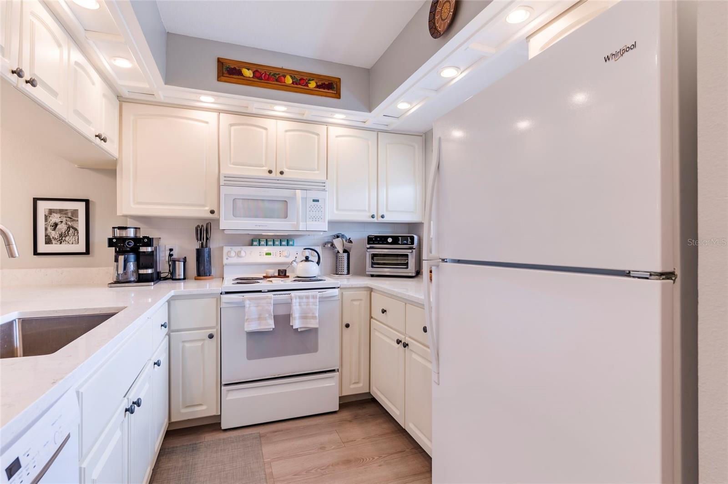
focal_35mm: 18
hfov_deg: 91.7
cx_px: 364
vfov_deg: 68.8
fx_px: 353
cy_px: 242
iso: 250
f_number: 8
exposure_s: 1/15
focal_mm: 17.5
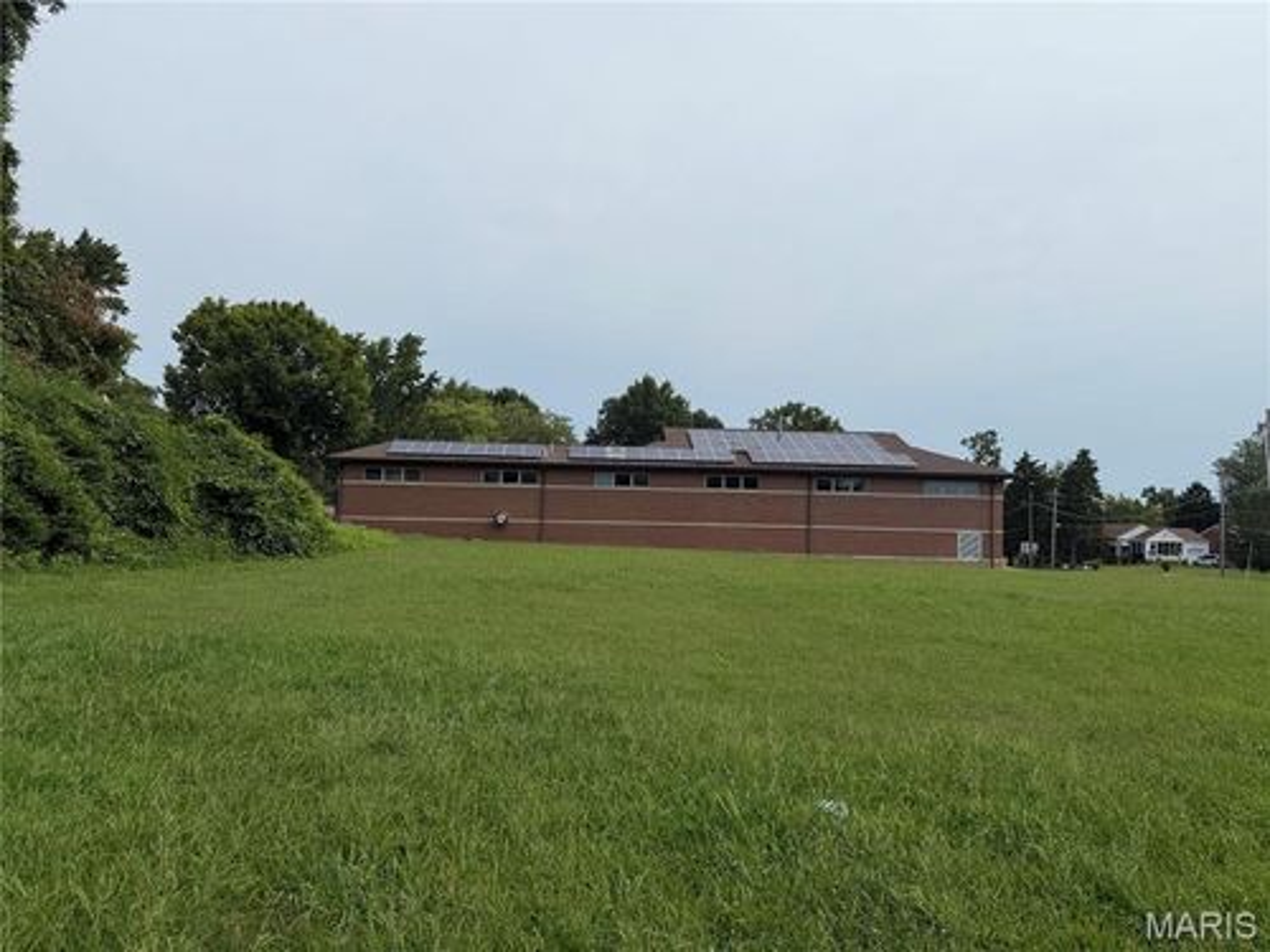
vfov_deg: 56.8
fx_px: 881
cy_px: 476
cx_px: 635
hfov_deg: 71.6
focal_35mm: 24
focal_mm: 6.76
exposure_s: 1/6711
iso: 80
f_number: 1.78
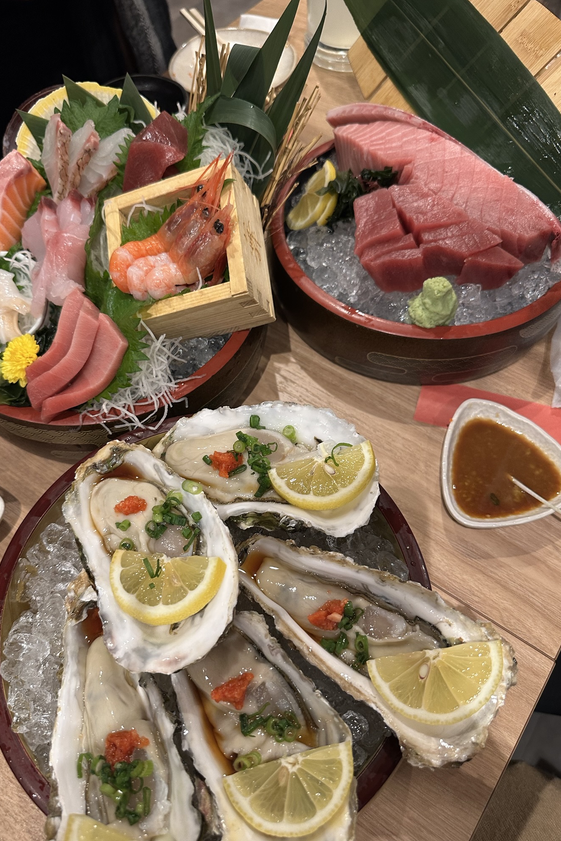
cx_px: 251
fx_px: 584
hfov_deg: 51.2
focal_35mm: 25
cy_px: 420
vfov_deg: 71.5
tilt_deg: -58.4
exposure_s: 1/50
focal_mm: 6.86
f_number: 1.78
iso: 200
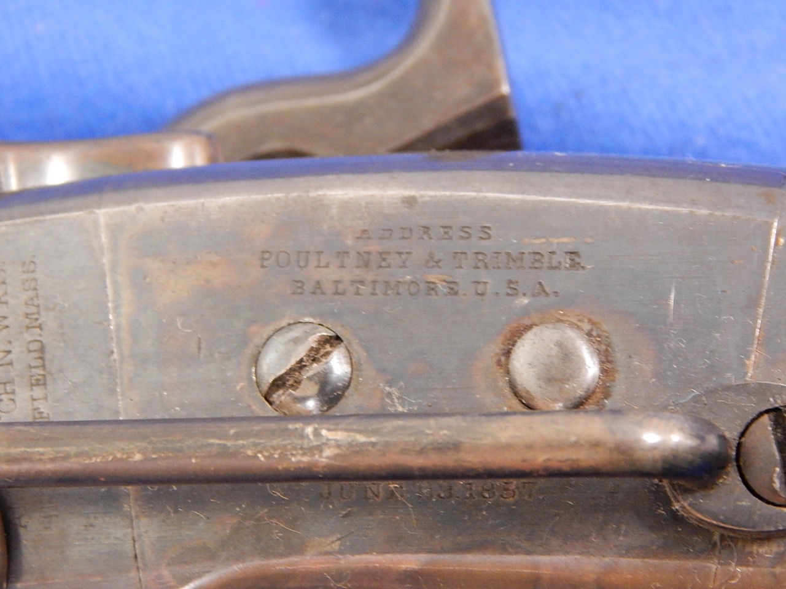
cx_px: 393
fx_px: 2112
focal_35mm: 93
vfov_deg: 15.9
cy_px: 294
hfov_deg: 21.1
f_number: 4.4
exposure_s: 1/6
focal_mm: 16.6
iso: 800
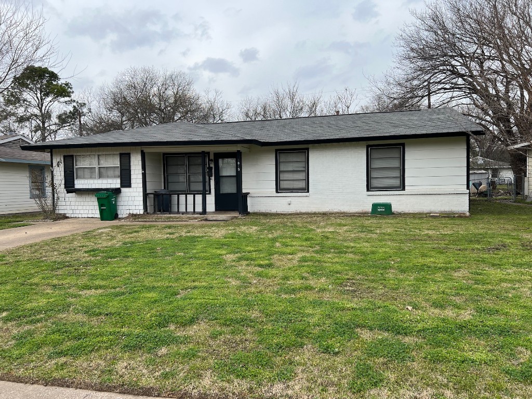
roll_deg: +0.7
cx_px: 266
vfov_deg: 53.1
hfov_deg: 67.3
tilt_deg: -3.3
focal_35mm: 26
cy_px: 200
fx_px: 400
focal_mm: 5.7
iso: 50
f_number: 1.5
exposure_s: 1/1724
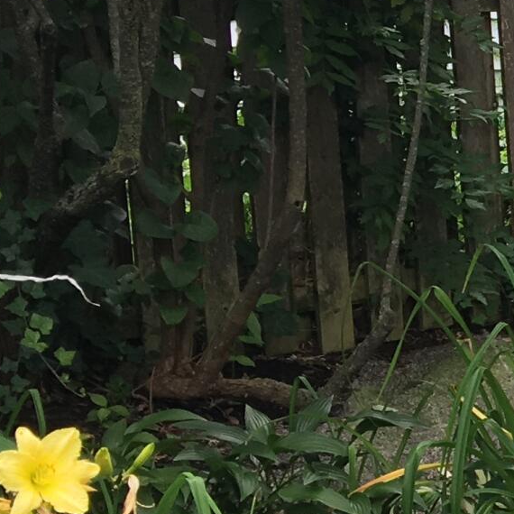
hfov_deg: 11.3
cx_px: 1123
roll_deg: +3.0
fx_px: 2268
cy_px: 251
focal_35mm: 135
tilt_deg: -3.0
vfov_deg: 12.9
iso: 25
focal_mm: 4.15
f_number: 2.2
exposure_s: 1/173
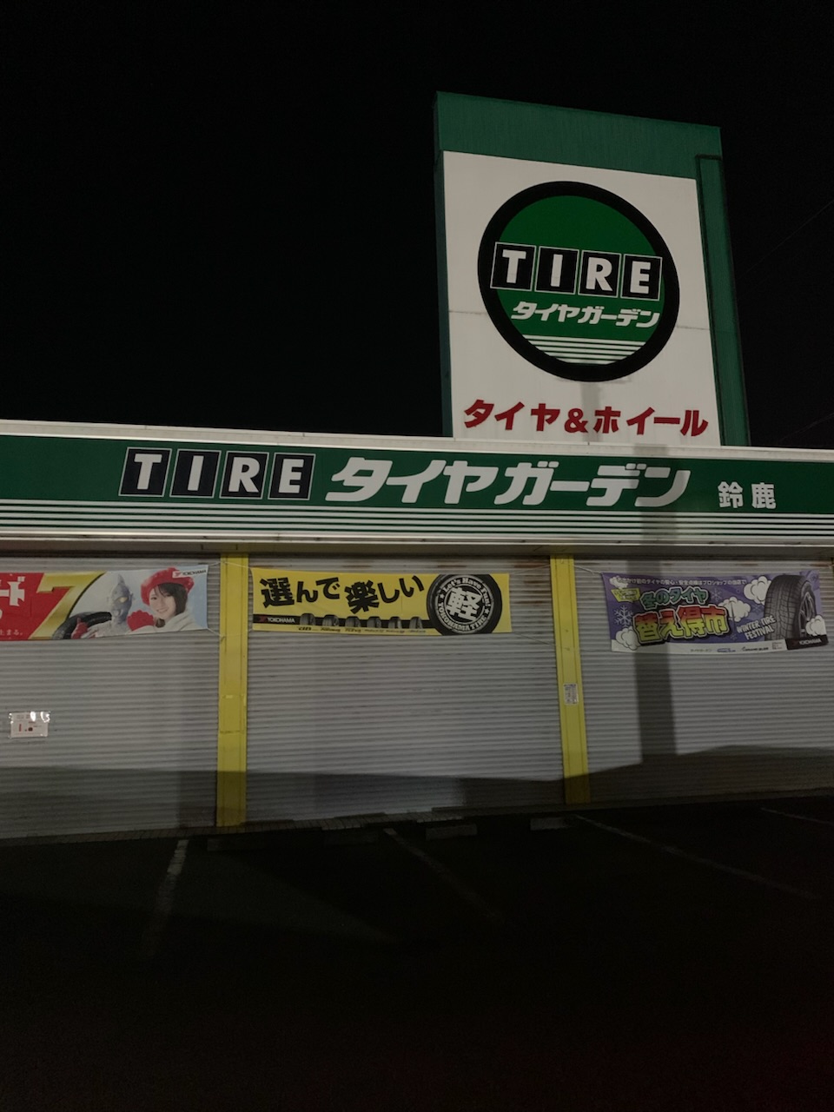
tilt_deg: +9.7
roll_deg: +3.8
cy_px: 556
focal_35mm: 26
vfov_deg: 67.3
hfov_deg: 53.1
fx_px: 835
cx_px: 417
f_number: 1.8
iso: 1600
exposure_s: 1/15
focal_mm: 4.25
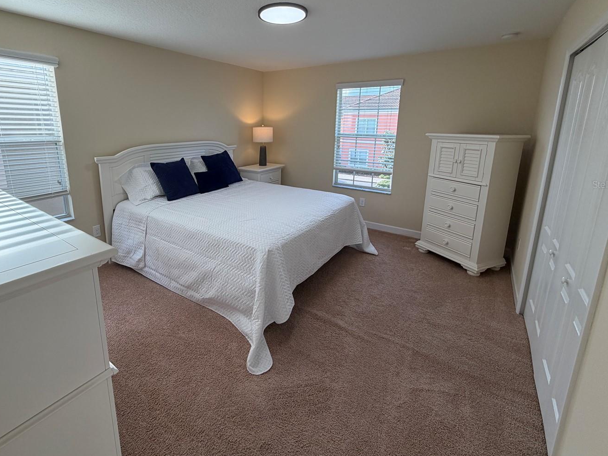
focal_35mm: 17
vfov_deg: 74.0
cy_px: 184
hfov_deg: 90.6
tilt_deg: -11.5
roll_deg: -0.8
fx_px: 299
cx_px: 267
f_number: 2.2
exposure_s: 1/122
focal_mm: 2.22
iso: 64
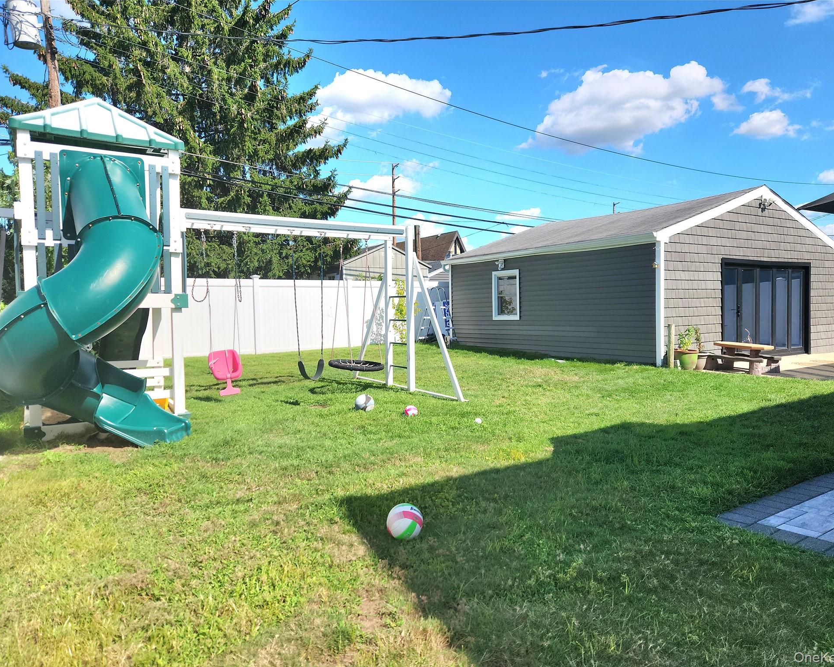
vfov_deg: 58.8
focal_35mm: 24
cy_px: 334
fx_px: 592
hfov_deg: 70.2
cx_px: 437
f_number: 1.8
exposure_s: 1/2500
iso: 20
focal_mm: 5.4
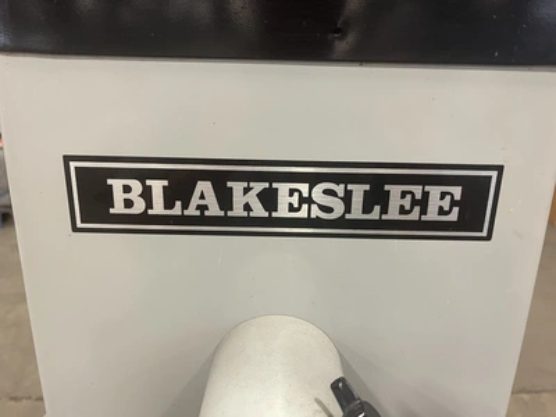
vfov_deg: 54.9
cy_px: 208
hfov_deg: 69.4
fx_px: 402
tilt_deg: -16.6
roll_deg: -0.8
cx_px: 278
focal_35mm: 25
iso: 200
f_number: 1.6
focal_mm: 5.1
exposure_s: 1/60
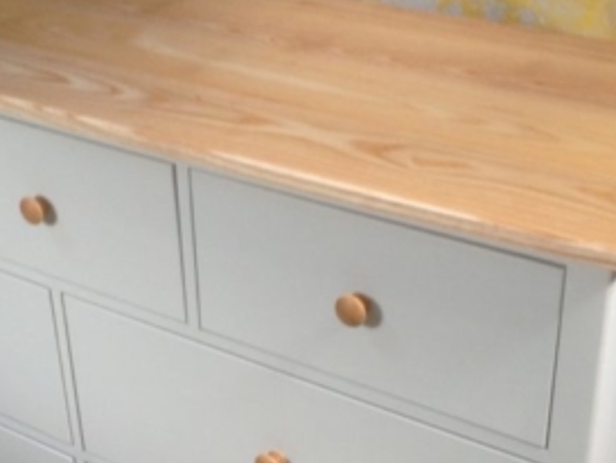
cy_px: 420
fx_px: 1460
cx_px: 192
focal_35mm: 82
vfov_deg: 17.7
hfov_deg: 23.7
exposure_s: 1/24
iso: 50
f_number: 2.4
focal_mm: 4.28
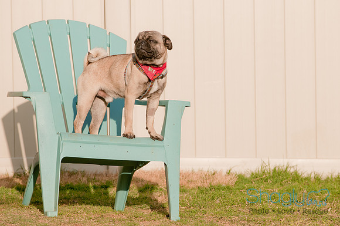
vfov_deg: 4.9
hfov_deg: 7.4
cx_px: 170
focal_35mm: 278
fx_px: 2617
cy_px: 113
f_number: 5
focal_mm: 185
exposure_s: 1/1600
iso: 250
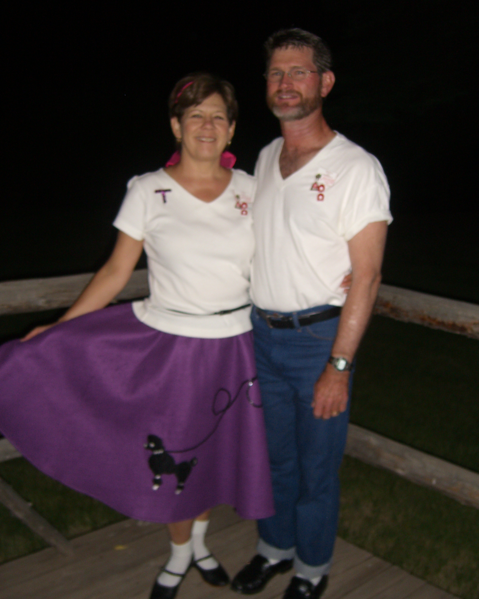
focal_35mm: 40
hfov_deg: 37.3
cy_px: 300
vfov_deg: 45.8
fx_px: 709
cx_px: 241
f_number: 2.8
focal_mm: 7.9
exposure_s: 1/60
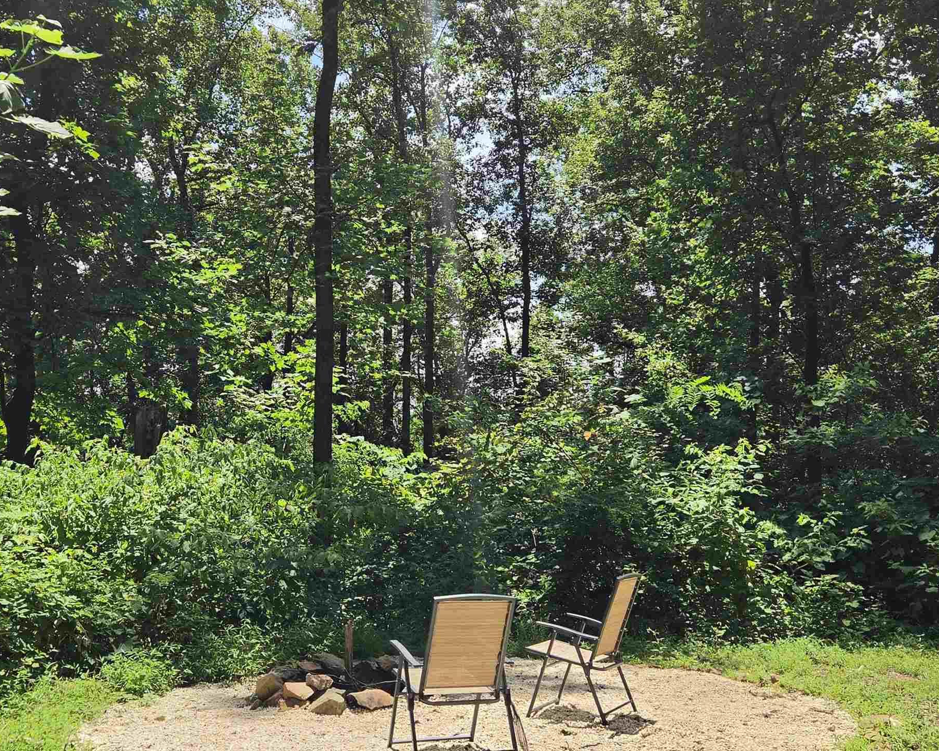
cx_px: 357
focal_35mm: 38
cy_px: 387
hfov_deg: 47.5
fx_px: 1056
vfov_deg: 39.2
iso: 80
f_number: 1.8
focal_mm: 5.4
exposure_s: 1/4558
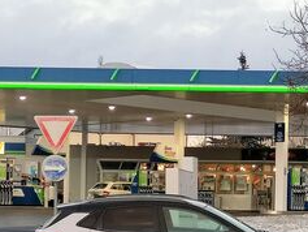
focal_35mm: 123
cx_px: 289
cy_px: 209
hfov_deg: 15.8
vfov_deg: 12.0
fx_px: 1095
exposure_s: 1/120
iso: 80
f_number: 1.8
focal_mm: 5.3
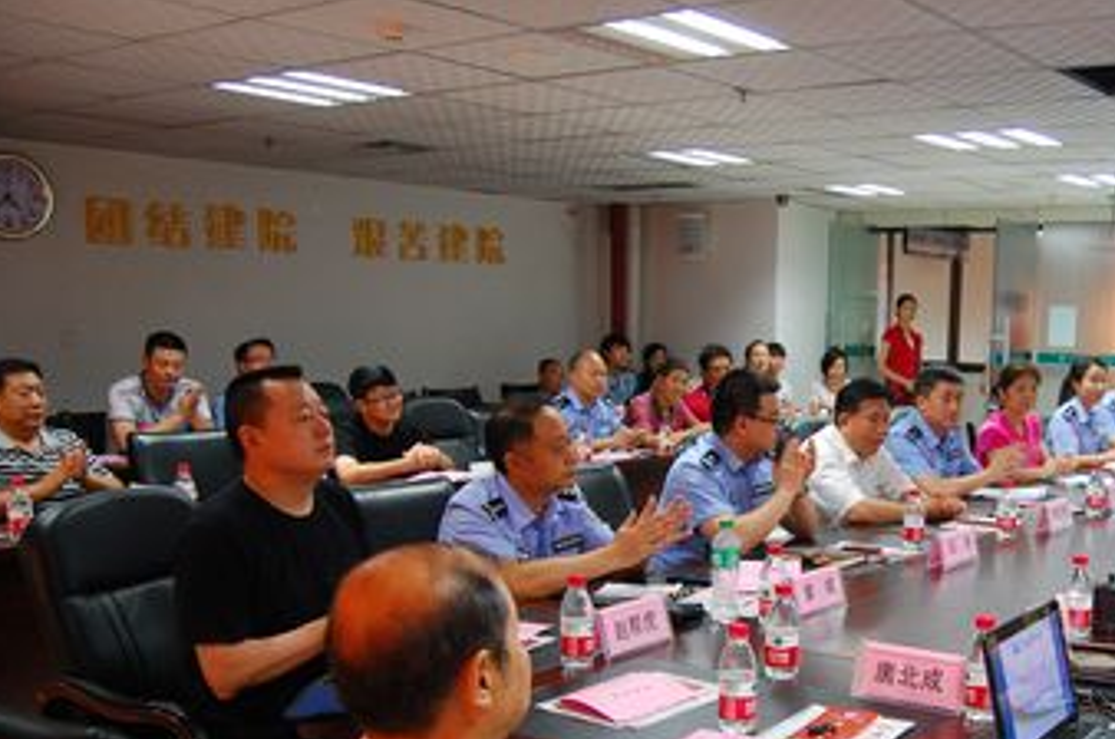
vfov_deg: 32.8
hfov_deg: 47.1
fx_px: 1237
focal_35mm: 40
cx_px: 805
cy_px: 521
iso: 800
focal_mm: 18
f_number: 3.5
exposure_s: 1/25
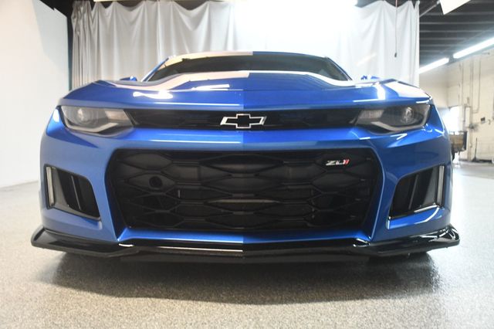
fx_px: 535
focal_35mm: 39
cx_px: 247
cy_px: 164
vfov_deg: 34.2
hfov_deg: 49.6
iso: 3200
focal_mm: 26
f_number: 3.8
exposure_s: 1/100
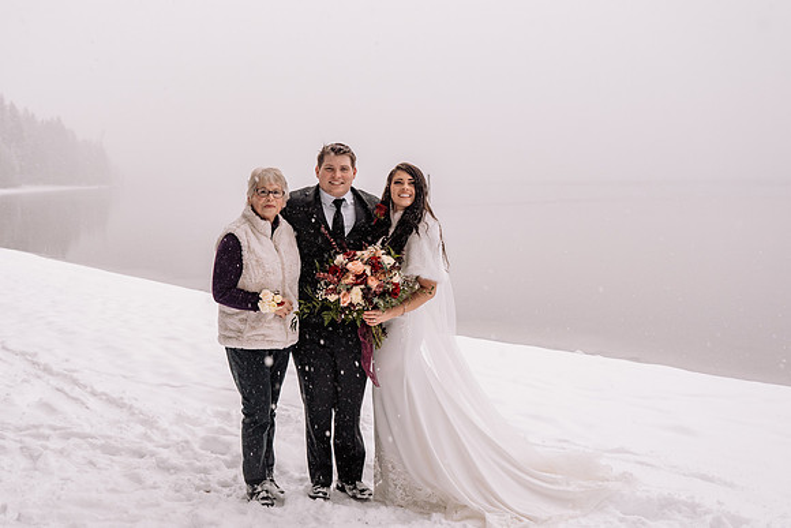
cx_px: 352
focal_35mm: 39
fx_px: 866
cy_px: 242
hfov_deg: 49.0
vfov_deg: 33.9
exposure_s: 1/250
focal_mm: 35
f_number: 5
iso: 1250
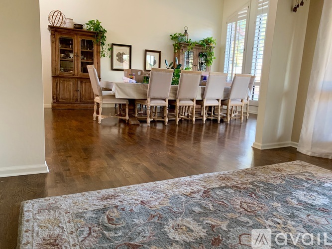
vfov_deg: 53.0
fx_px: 249
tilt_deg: -10.5
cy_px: 124
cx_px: 166
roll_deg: -3.2
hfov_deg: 67.3
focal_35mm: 26
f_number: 1.8
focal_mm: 4.25
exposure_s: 1/60
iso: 320
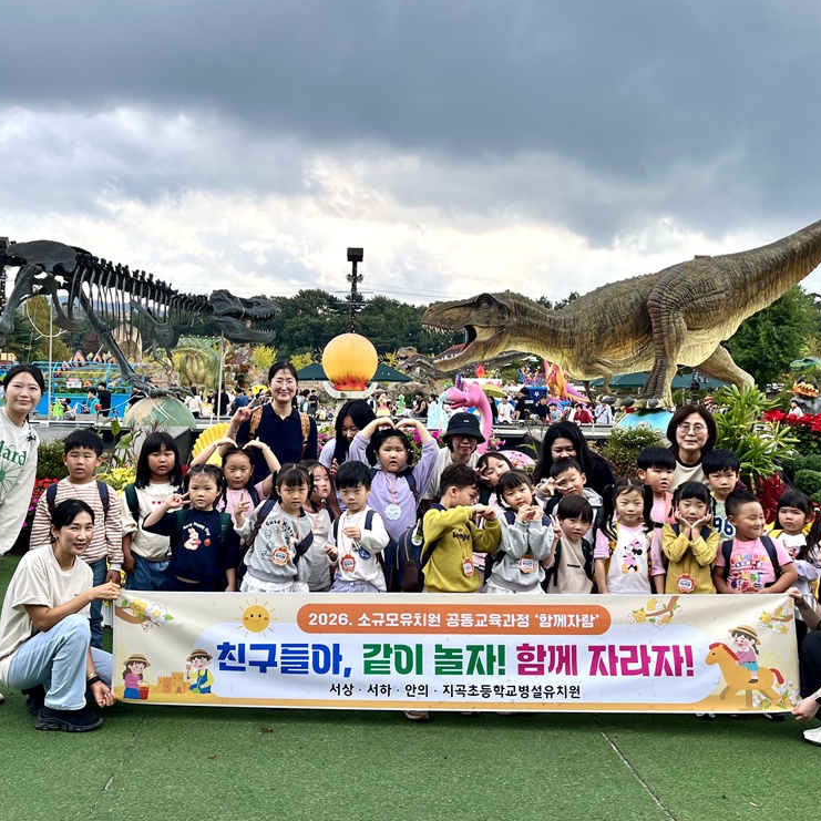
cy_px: 412
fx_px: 832
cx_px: 412
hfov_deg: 52.5
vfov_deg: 52.5
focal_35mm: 31
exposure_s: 1/967
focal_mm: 5.1
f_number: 1.6
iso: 50
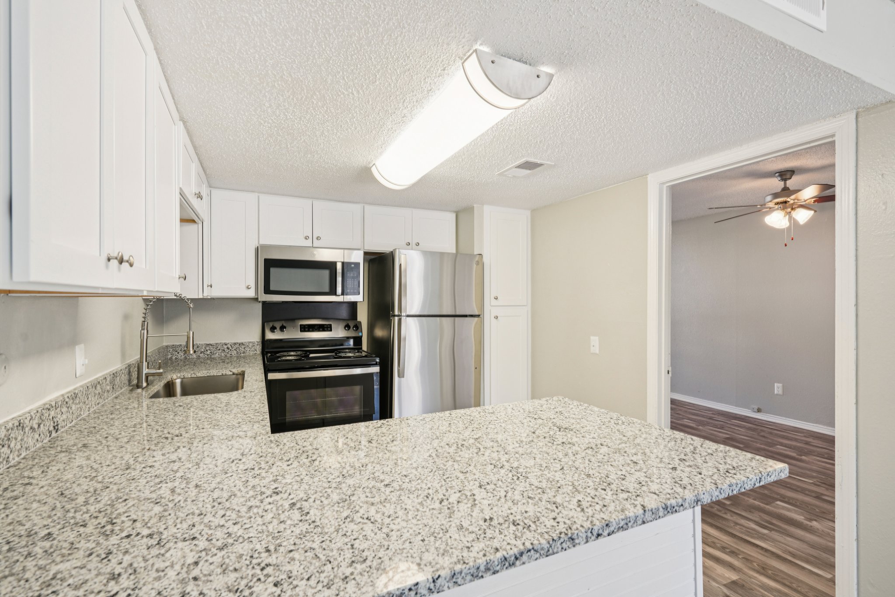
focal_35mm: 16
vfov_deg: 73.7
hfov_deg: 96.7
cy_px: 298
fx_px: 398
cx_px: 448
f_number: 8
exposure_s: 1/30
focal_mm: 16
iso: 400
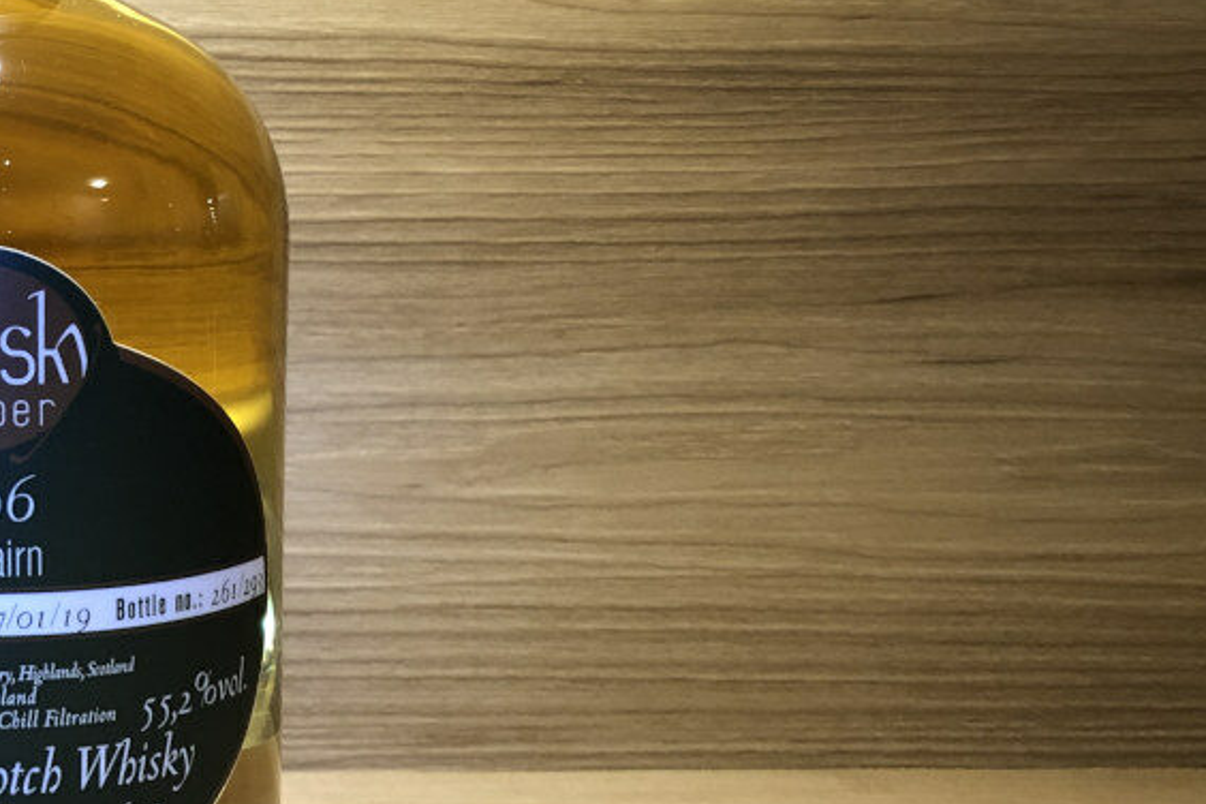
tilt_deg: -3.4
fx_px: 2077
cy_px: 287
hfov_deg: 29.8
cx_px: -53
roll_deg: -0.1
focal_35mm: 62
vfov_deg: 21.8
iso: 50
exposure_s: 1/17
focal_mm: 3.99
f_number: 1.8
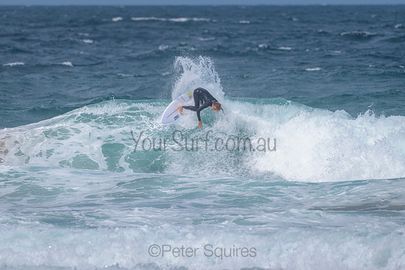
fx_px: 6901
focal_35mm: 613
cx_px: 194
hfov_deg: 3.4
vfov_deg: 2.2
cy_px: 104
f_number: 5.6
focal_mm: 500
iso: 100
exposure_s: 1/2000
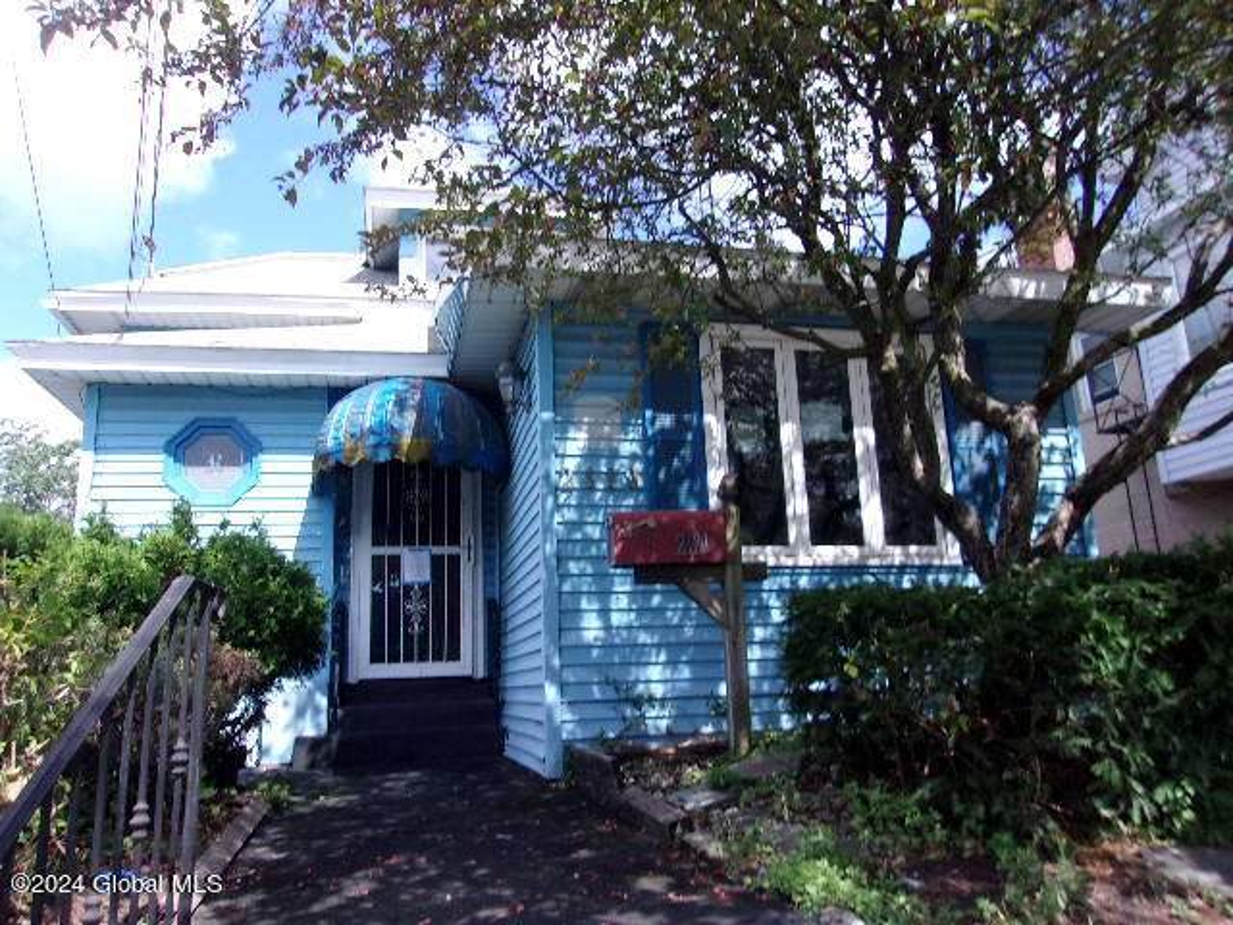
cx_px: 616
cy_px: 462
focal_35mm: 27
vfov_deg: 51.4
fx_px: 962
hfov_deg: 65.3
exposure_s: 1/100
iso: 200
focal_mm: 4.9
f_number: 10.4
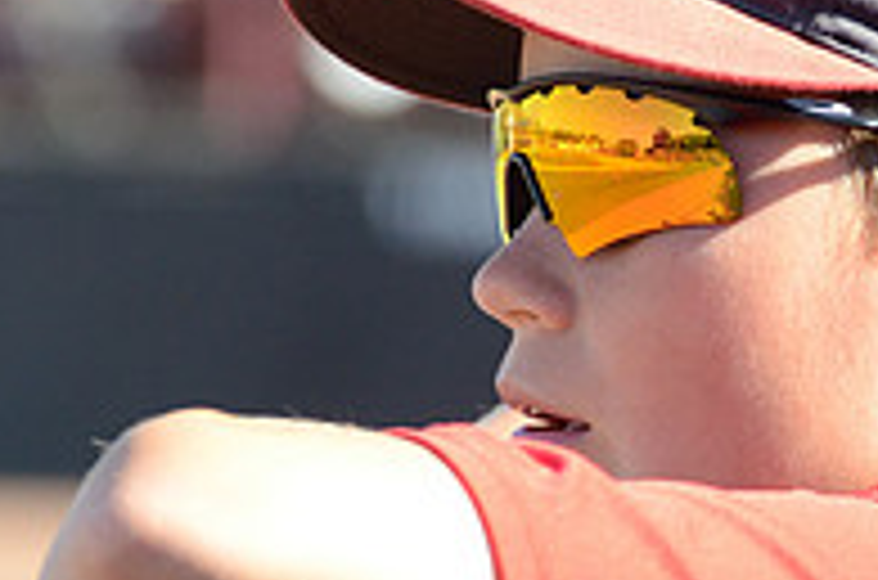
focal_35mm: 737
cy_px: 400
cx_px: 932
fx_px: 17943
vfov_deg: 1.9
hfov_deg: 2.8
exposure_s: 1/1250
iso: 800
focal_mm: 165
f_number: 5
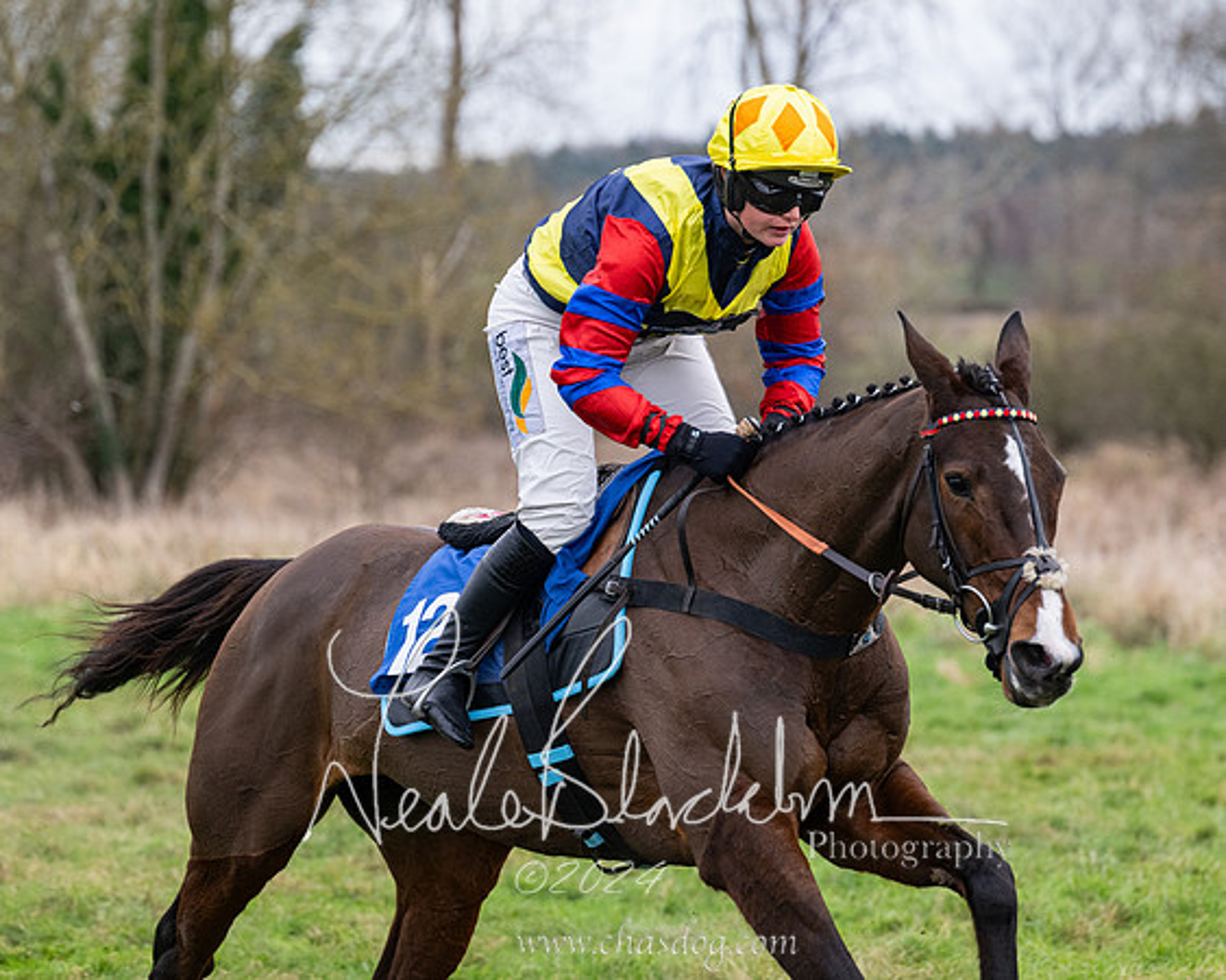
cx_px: 696
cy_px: 363
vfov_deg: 7.8
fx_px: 7219
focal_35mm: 199
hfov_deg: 9.7
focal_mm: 140
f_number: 4
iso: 800
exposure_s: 1/1250
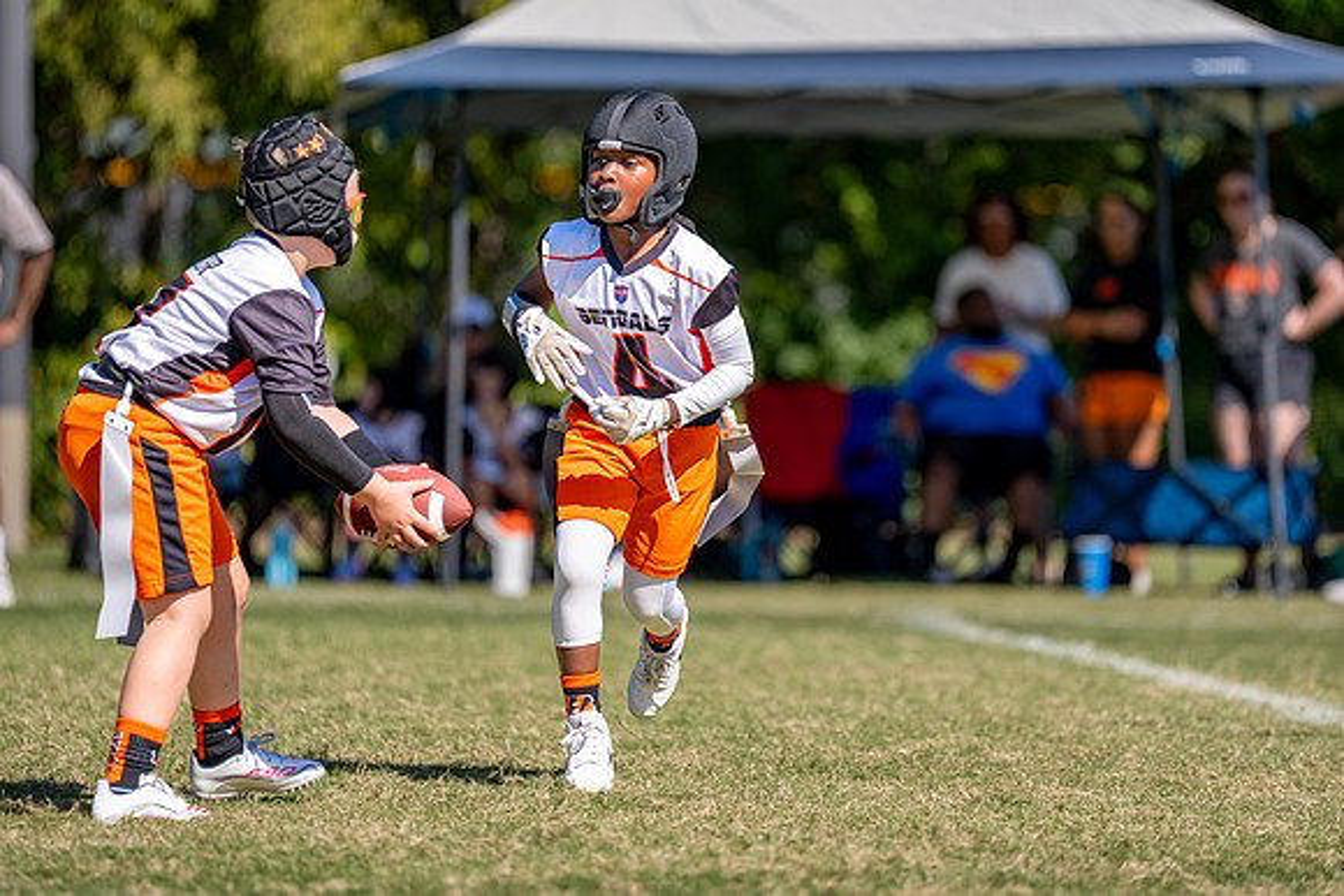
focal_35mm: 230
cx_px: 762
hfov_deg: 8.9
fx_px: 8590
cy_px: 393
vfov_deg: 6.0
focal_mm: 200
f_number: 2.8
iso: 160
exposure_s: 1/3200
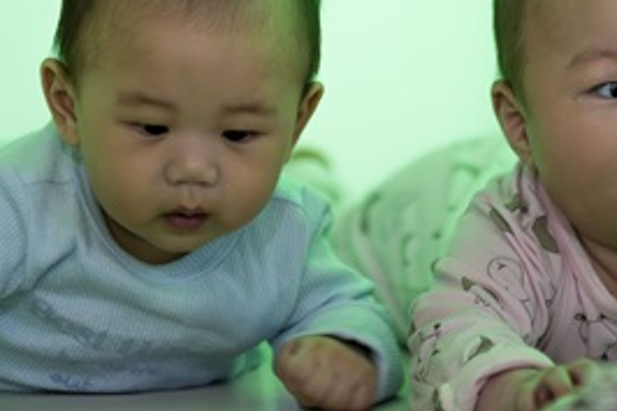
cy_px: 137
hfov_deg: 10.2
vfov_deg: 6.8
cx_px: 510
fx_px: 3460
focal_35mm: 202
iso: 1000
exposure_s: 1/100
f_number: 1.4
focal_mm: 56
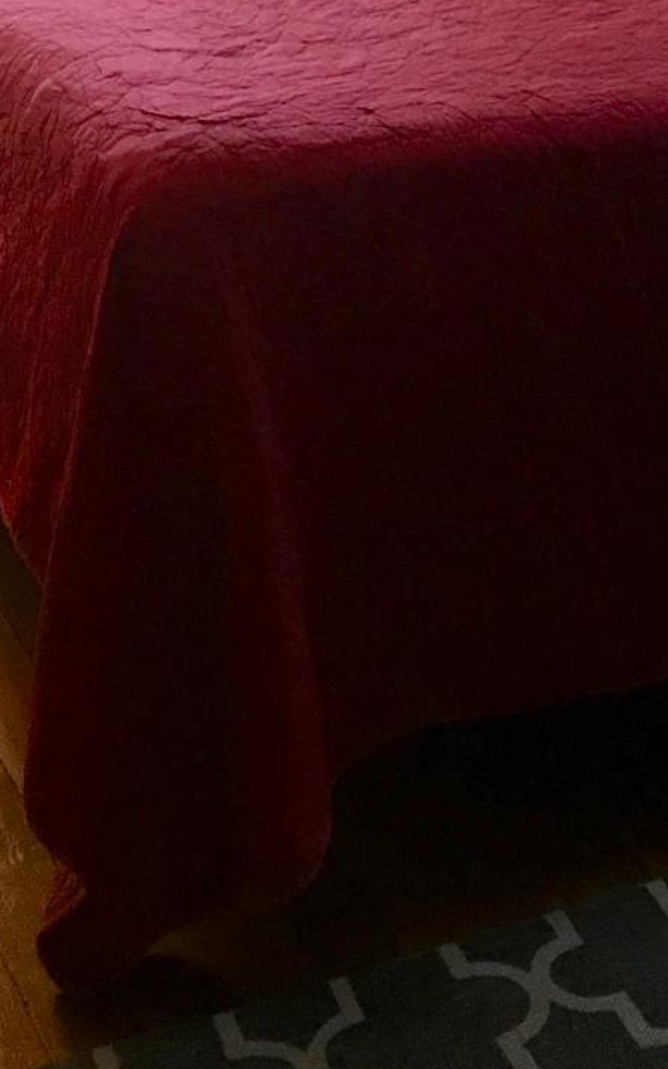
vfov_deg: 21.5
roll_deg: +0.1
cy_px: -357
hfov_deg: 15.2
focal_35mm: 86
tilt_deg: -5.0
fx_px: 2505
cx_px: 463
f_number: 2.2
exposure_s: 1/15
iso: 64
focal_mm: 4.15
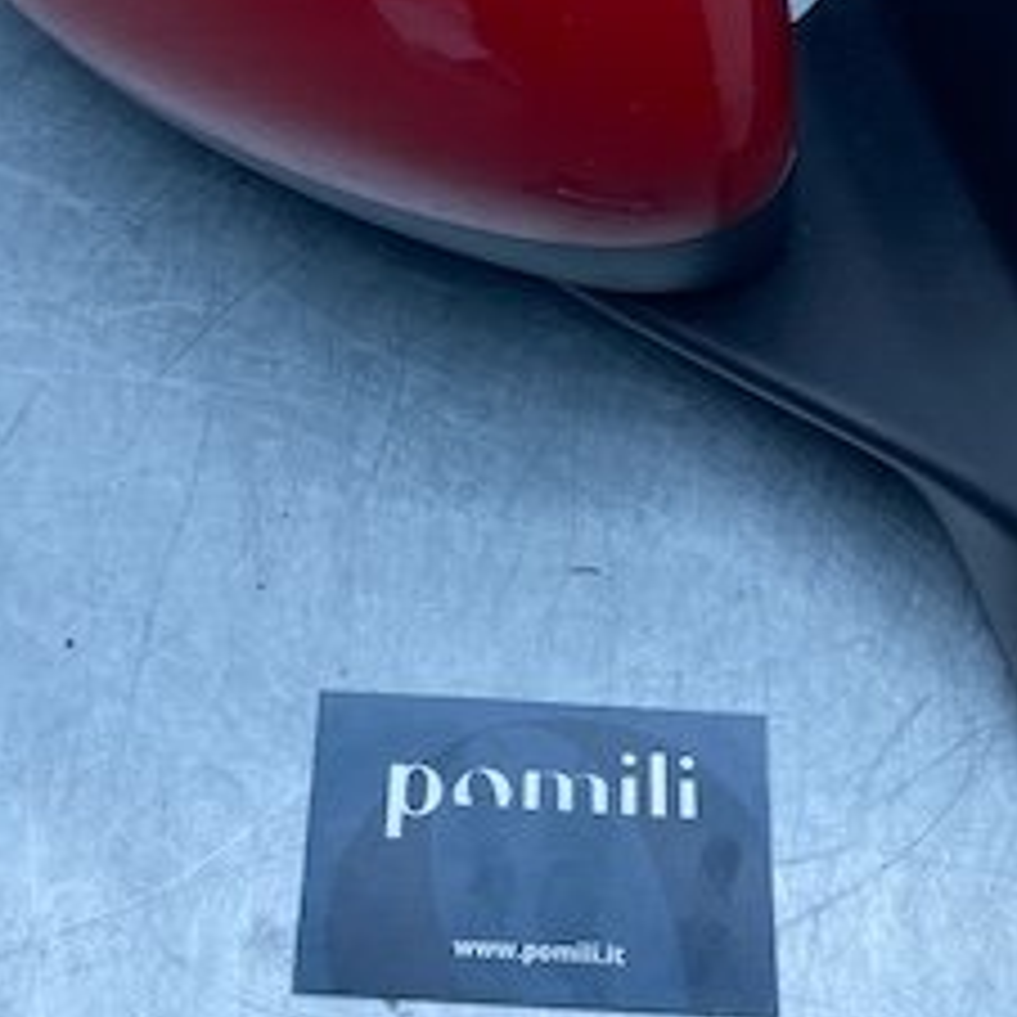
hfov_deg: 26.5
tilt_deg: -46.9
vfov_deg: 24.9
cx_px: 522
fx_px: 2161
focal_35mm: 65
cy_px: -58
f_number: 1.8
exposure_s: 1/742
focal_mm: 4.25
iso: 32
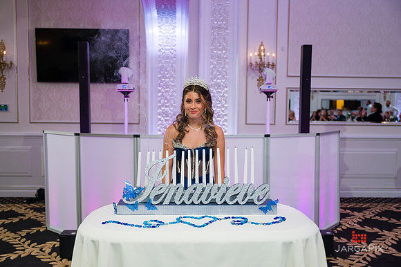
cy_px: 133
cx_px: 196
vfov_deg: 35.3
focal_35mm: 38
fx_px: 419
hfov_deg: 51.1
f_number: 2.8
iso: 1000
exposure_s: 1/200
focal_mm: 36
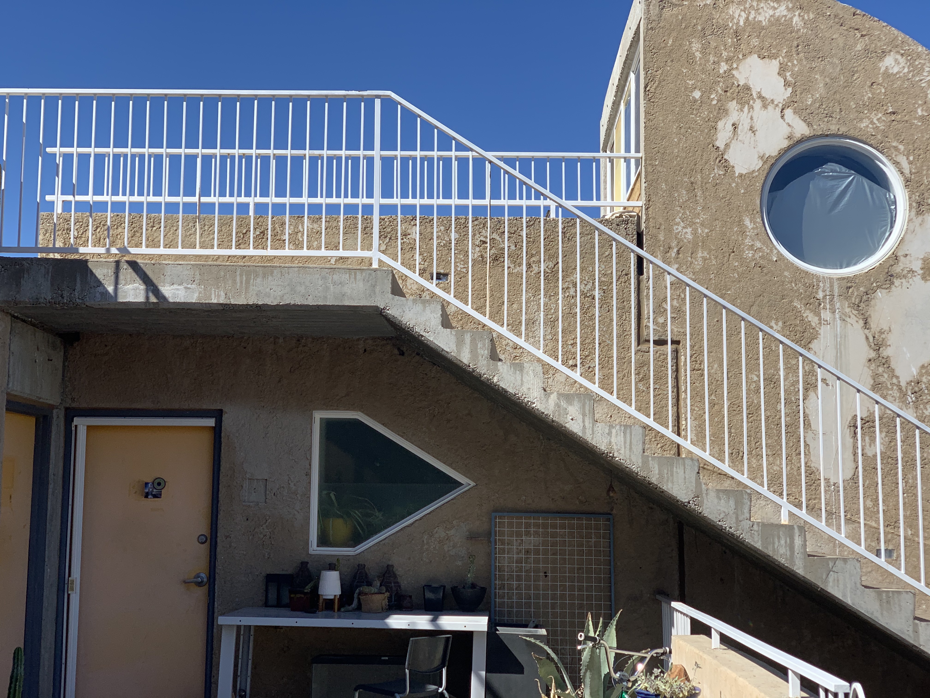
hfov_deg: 36.8
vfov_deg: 28.0
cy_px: 349
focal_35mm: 52
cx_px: 465
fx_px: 1397
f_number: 2.4
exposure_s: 1/1170
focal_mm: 6
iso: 16
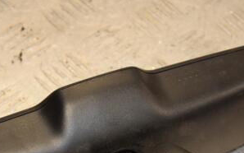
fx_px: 1064
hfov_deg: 13.1
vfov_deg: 8.1
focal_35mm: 160
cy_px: 162
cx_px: 90
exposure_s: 1/200
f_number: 5
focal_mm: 52
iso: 800
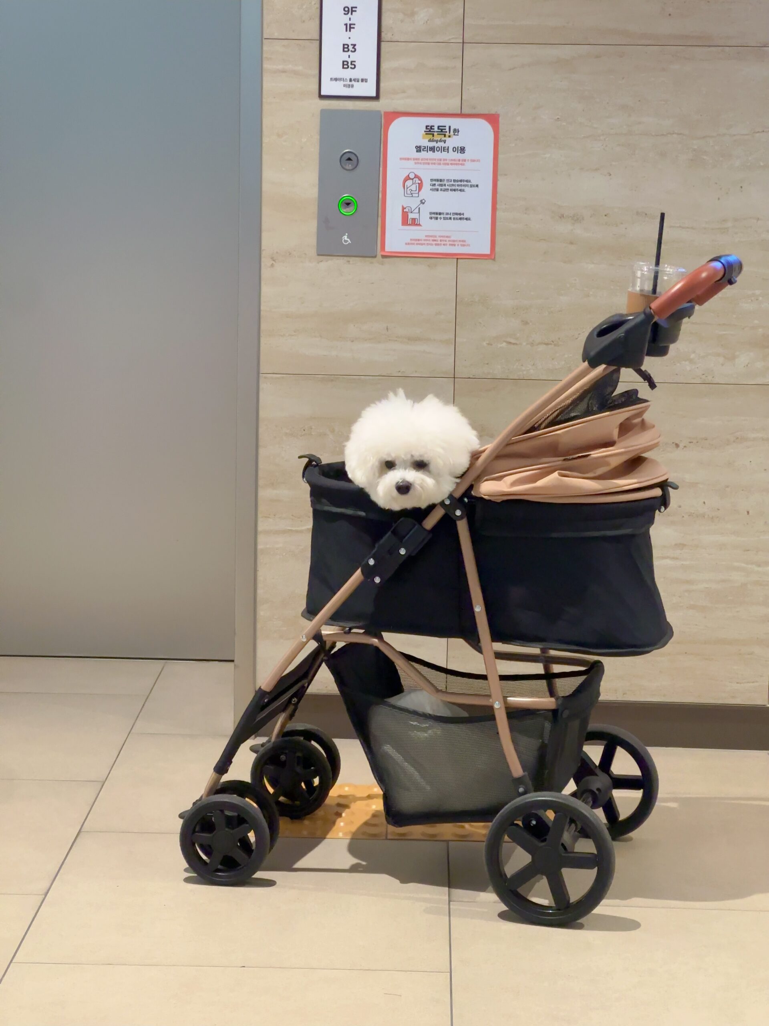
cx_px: 384
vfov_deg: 25.3
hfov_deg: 19.1
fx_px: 2281
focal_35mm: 77
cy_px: 513
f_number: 2.8
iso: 640
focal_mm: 9
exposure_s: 1/60
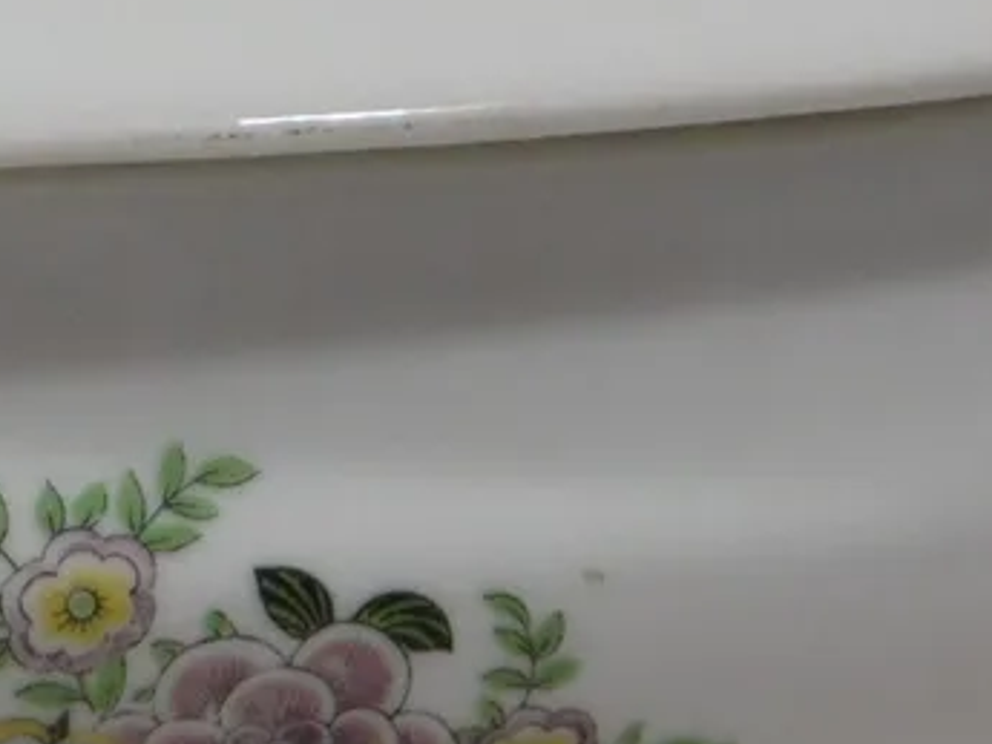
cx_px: -173
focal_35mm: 176
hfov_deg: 11.0
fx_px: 5045
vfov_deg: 8.4
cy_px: 368
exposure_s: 1/25
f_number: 3.7
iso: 100
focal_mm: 6.8
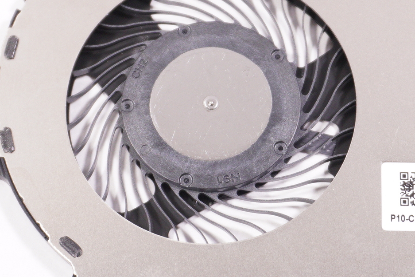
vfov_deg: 10.7
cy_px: 132
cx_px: 263
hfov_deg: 16.0
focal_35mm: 128
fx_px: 1475
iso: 1000
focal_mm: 32
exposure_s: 1/160
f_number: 5.6
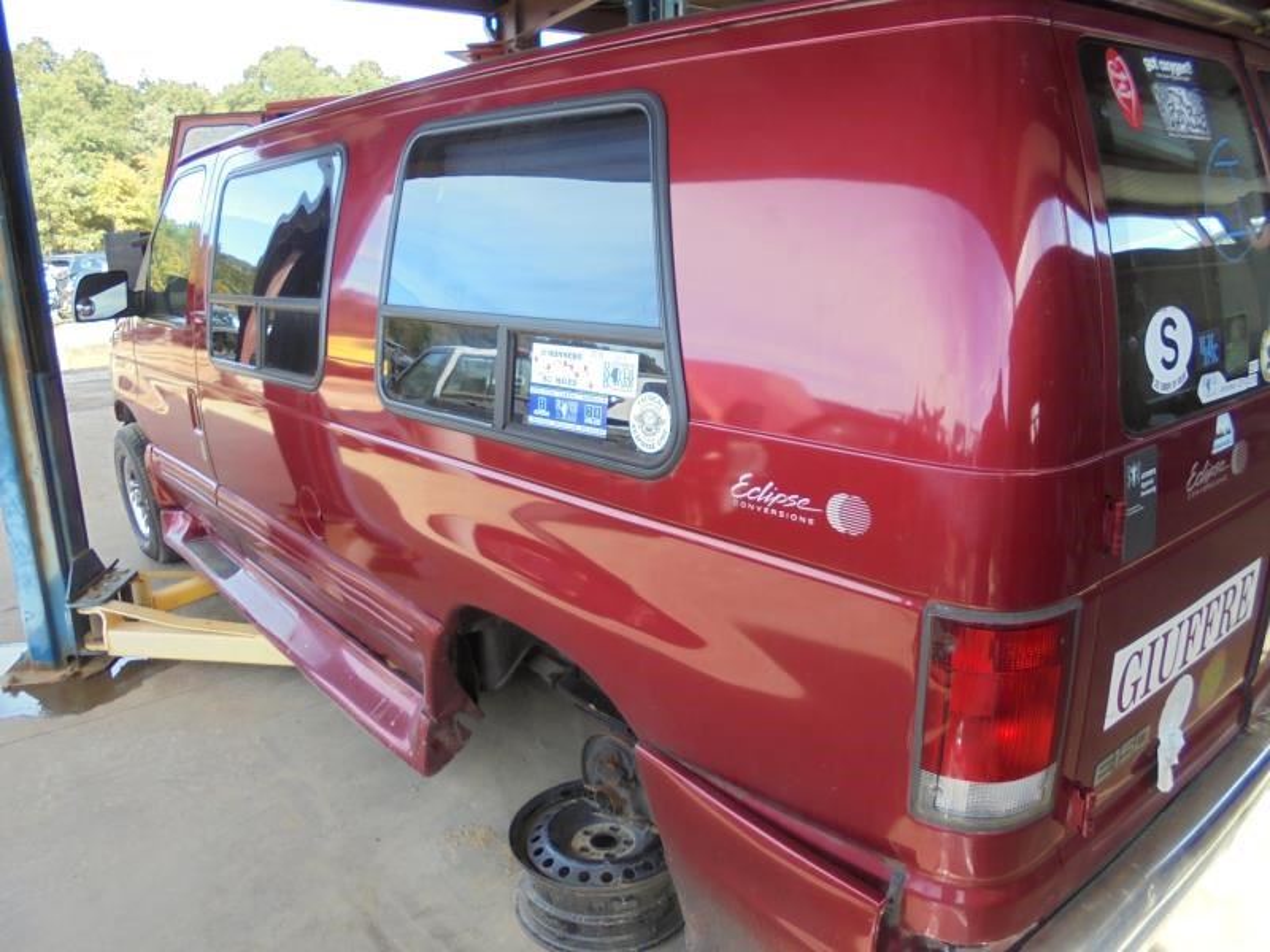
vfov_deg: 53.1
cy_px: 476
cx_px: 635
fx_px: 954
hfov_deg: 67.3
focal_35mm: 26
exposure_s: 1/80
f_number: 3.5
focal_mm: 4.6
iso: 100
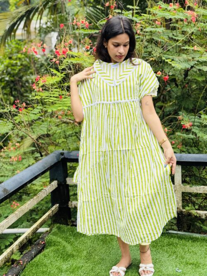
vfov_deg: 39.7
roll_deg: +4.2
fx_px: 383
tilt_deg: -13.2
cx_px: 104
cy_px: 138
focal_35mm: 48
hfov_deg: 30.3
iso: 64
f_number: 1.78
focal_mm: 6.76
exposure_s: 1/926
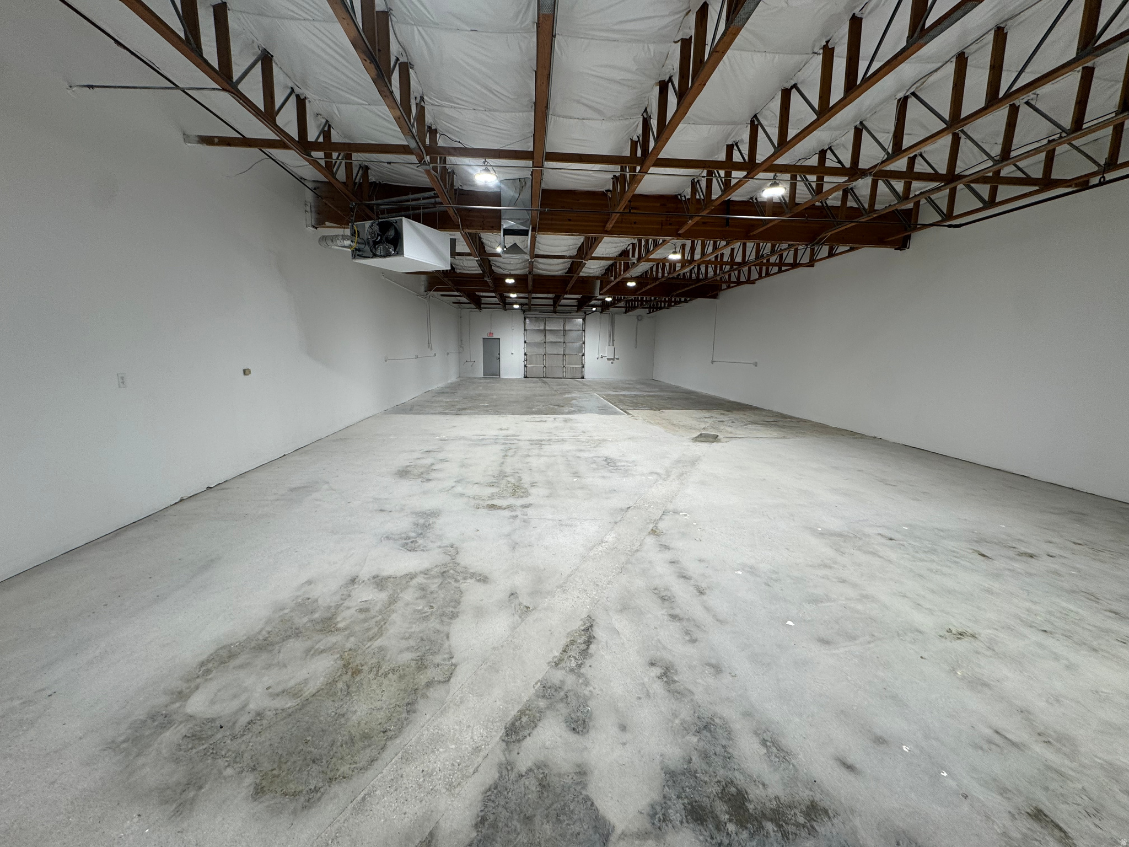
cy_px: 424
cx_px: 564
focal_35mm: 14
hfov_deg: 102.1
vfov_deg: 85.7
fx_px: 457
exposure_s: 1/100
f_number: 2.2
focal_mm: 2.22
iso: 40
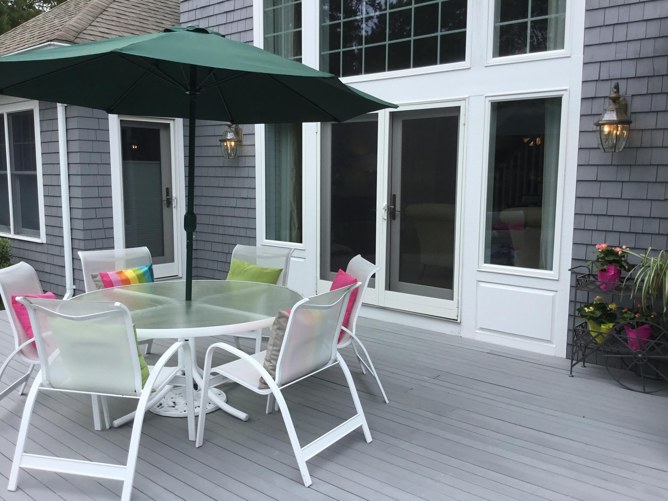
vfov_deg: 45.4
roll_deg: +0.7
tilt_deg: -6.8
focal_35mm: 31
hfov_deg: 58.4
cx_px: 334
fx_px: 598
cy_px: 250
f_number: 2.4
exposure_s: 1/970
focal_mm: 3.3
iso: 25
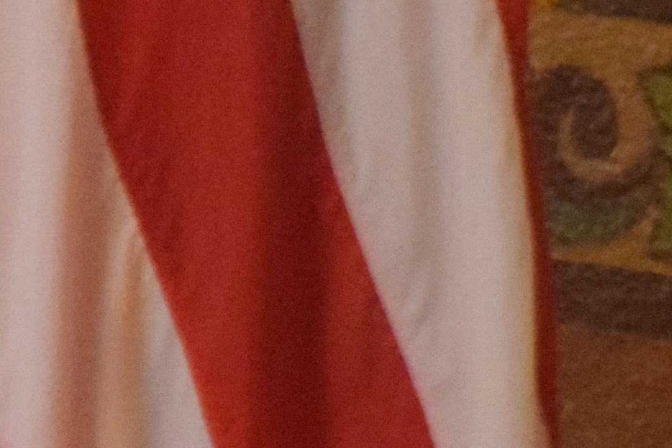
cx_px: 564
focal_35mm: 1716
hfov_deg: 1.2
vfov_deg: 0.8
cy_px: 697
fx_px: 32025
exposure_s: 1/125
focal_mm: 200
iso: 6400
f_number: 6.3
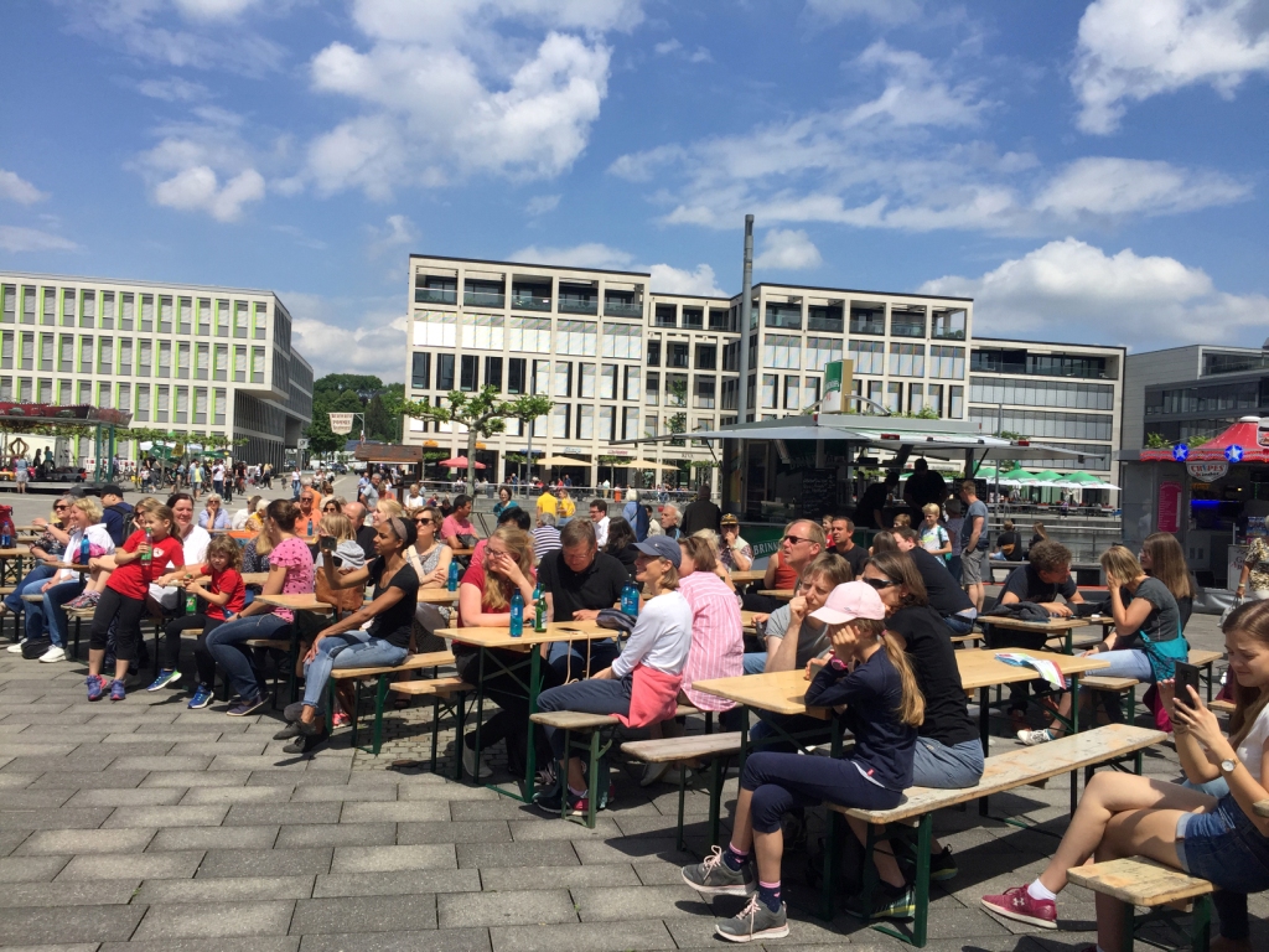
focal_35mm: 29
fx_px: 1063
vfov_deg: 48.2
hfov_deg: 61.7
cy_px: 476
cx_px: 634
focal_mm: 4.15
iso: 32
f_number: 2.2
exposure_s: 1/3049
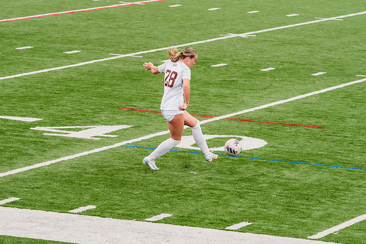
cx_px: 156
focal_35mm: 260
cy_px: 121
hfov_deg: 7.9
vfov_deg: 5.3
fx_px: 2642
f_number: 5.6
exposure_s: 1/1600
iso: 640
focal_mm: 200
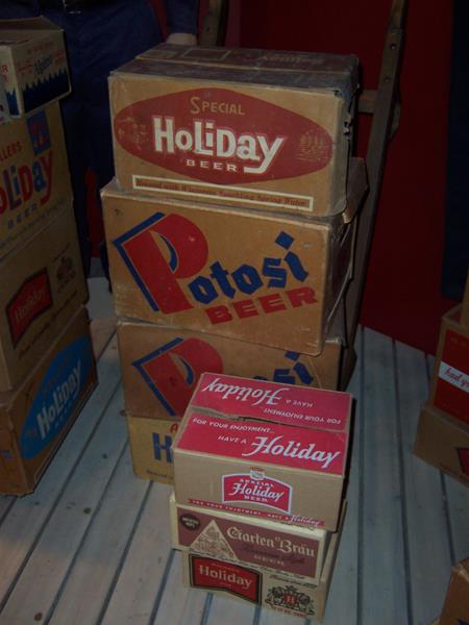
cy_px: 312
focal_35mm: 36
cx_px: 234
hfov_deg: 39.7
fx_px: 650
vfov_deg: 51.4
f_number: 2.8
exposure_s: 1/60
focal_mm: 5.6
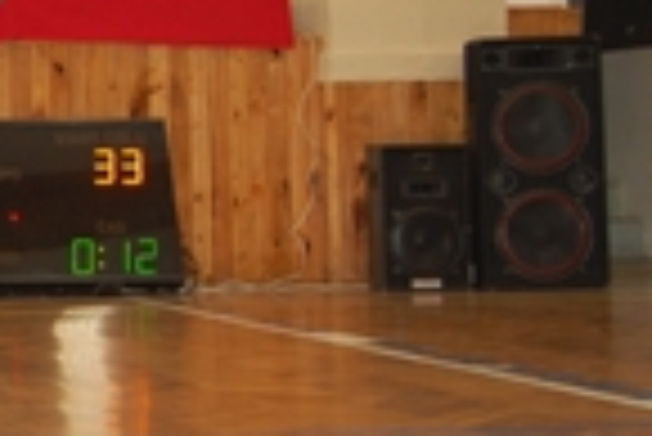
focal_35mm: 119
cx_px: -436
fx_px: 2152
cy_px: 67
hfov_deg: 15.4
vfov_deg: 11.5
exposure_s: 1/60
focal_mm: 23
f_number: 3.8
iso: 400
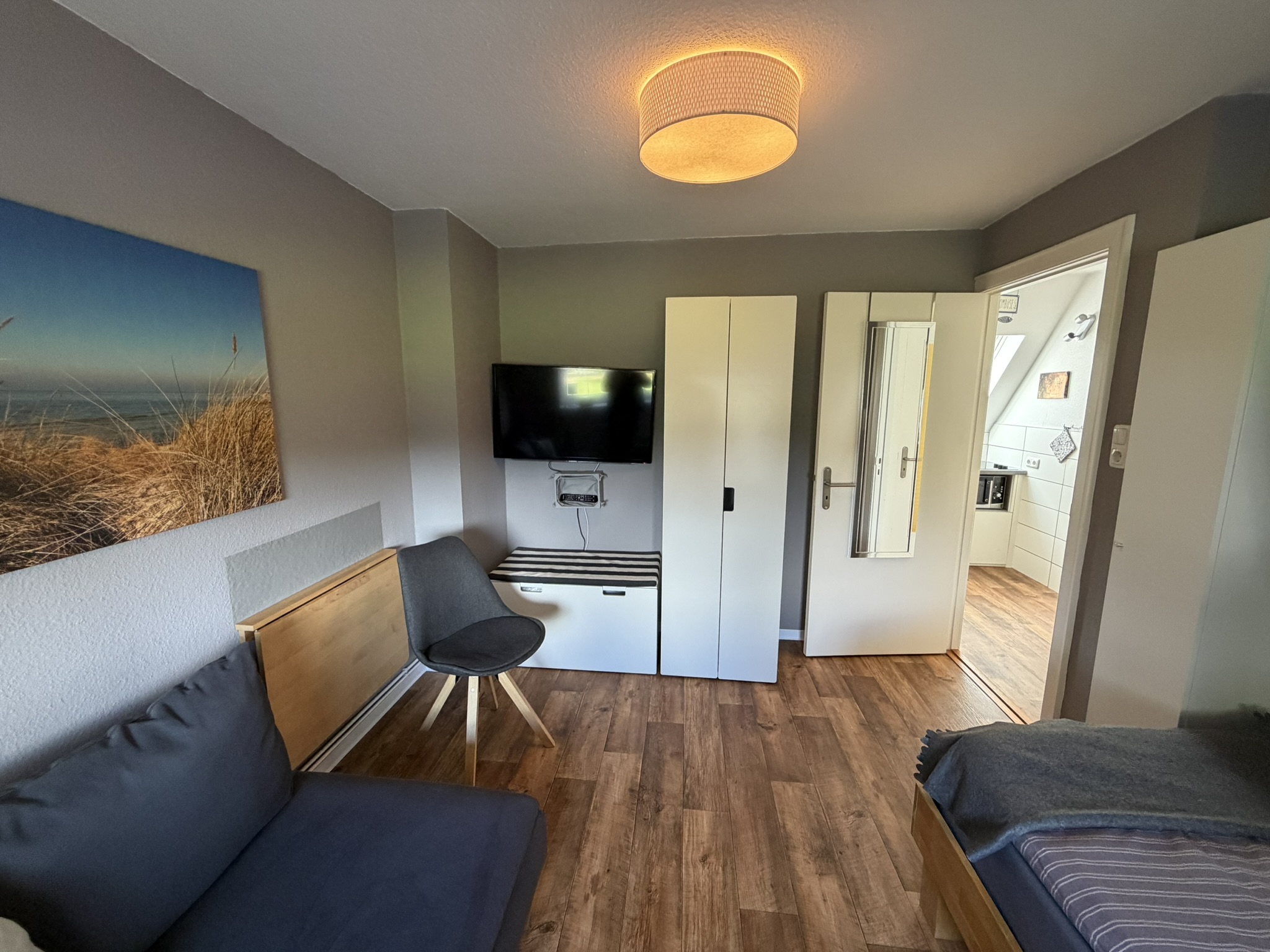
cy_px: 476
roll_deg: +0.6
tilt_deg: -7.6
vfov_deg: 85.7
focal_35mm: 14
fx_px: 514
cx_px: 635
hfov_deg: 102.1
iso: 320
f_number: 2.2
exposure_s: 1/64
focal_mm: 2.22
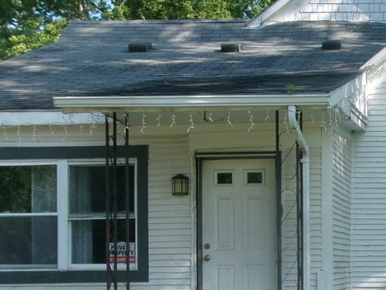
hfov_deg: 21.7
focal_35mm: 86
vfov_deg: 16.9
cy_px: 278
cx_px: 411
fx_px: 959
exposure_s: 1/56
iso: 100
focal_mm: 5.1
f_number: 10.8
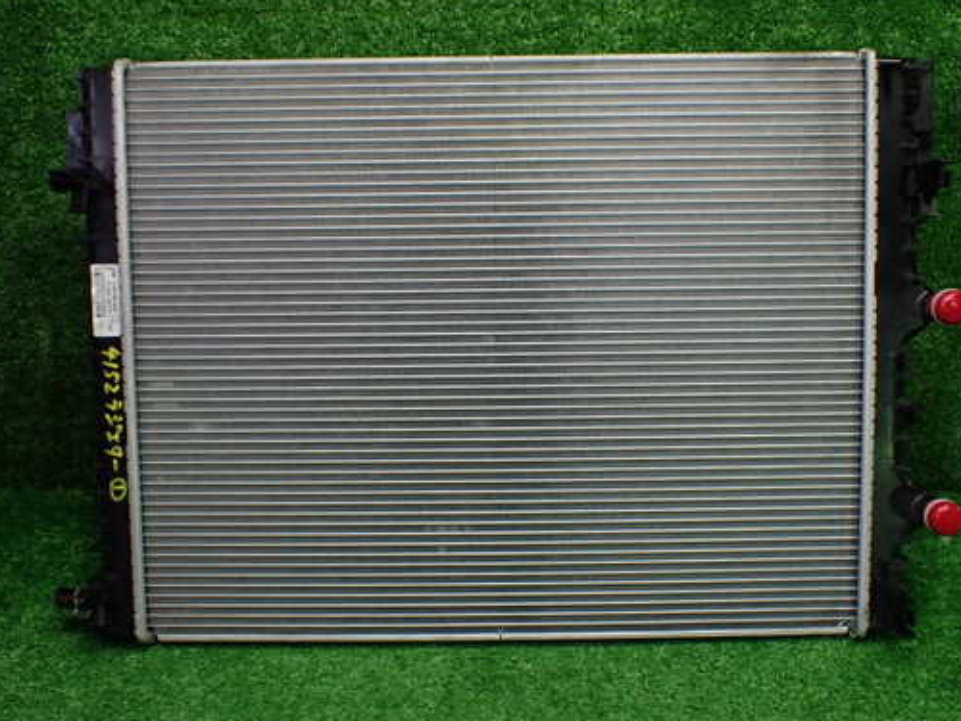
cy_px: 383
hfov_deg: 51.3
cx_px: 519
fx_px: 999
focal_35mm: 36
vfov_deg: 39.6
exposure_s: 1/125
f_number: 2.3
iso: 320
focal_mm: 5.4
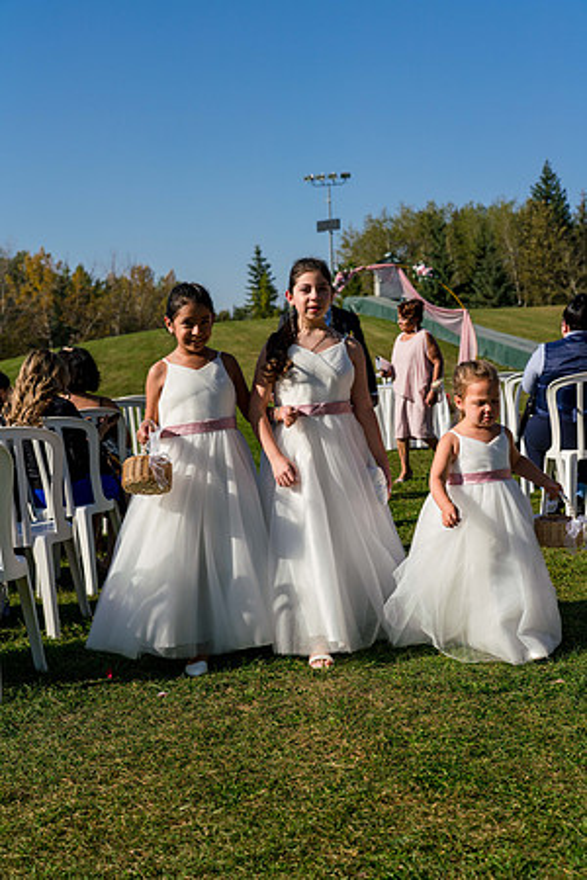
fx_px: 1223
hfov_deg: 27.0
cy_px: 440
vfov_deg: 39.6
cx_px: 294
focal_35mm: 50
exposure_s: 1/2500
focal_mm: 50
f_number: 5
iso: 250
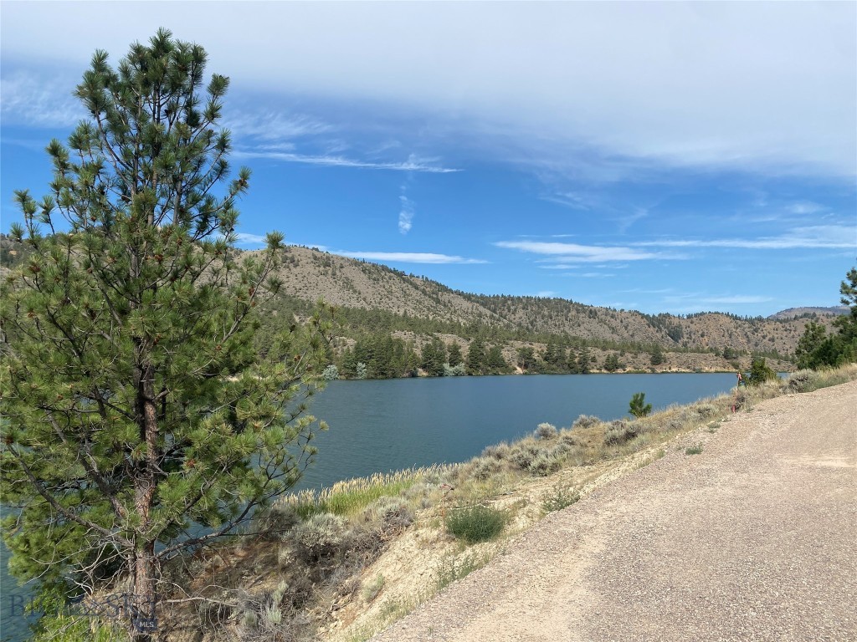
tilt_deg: +5.0
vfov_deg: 53.1
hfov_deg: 67.3
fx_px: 644
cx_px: 428
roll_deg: +0.5
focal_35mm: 26
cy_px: 321
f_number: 1.8
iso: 32
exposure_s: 1/3497
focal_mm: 4.25
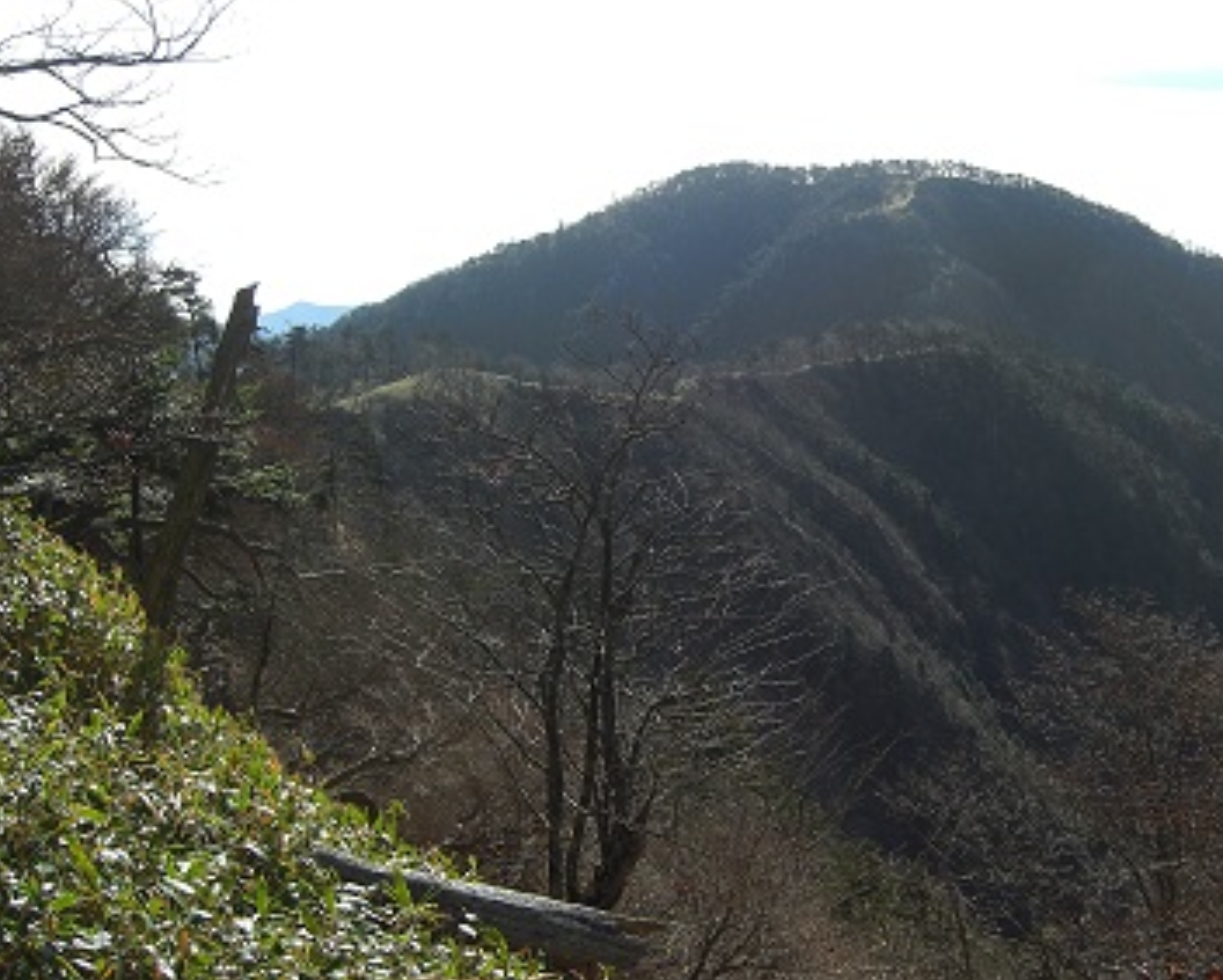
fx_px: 1738
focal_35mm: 48
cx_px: 757
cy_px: 431
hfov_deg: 38.5
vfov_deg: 31.4
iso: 80
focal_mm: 7.9
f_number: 4
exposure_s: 1/640
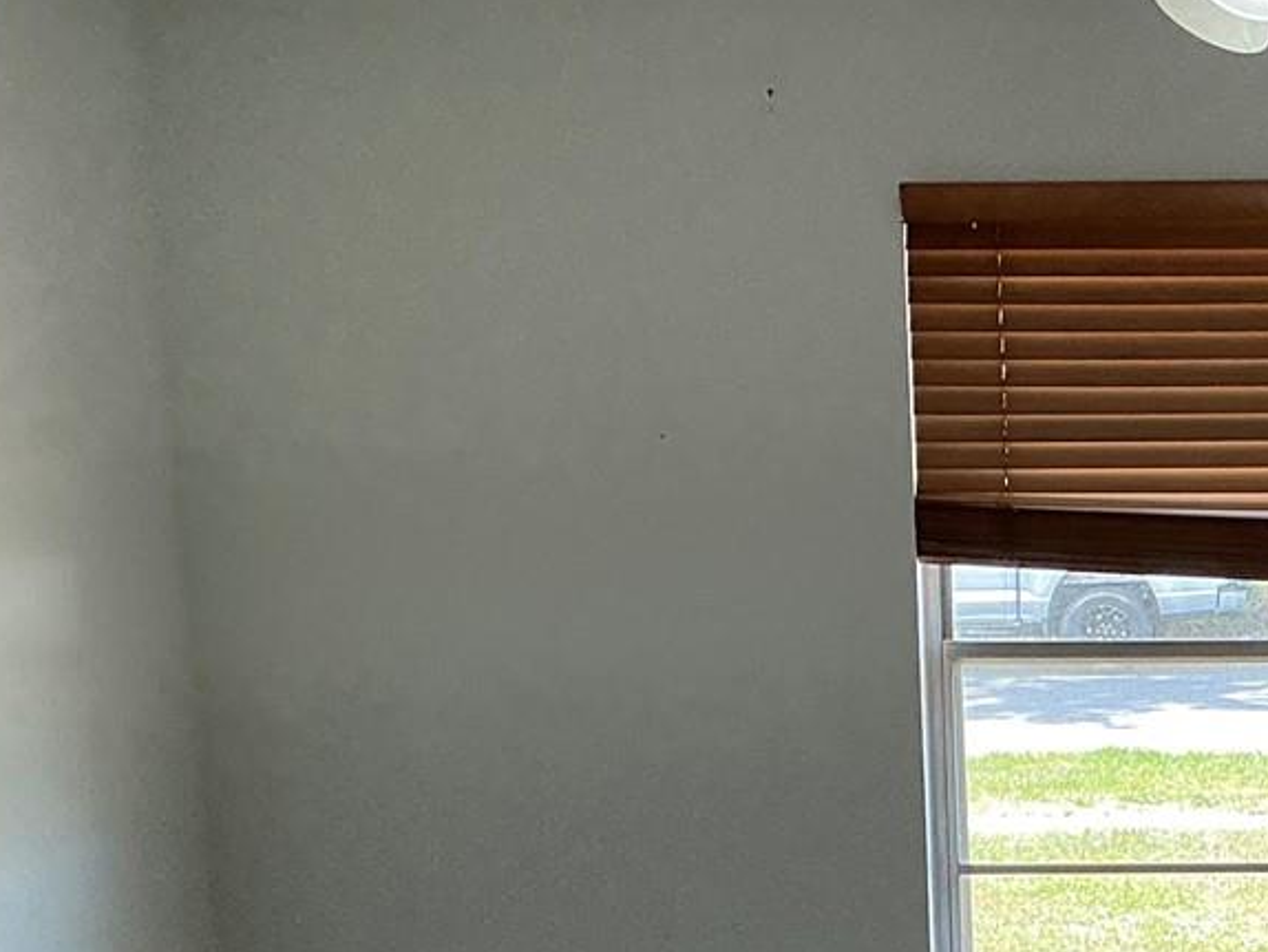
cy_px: 994
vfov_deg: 18.3
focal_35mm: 78
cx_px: 1314
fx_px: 2858
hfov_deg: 23.8
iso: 40
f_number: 1.8
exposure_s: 1/60
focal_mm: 3
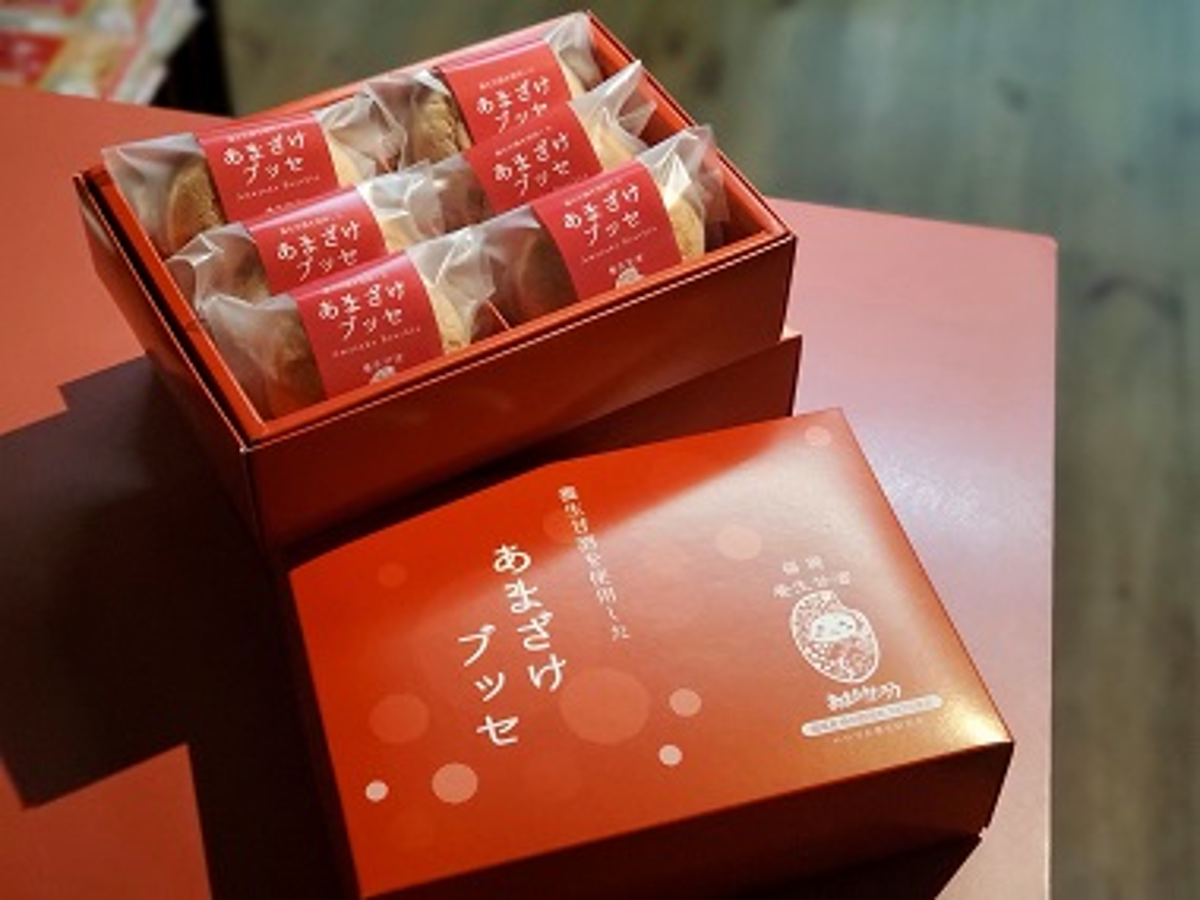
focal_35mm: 52
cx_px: 600
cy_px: 450
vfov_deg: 28.0
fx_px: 1803
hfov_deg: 36.8
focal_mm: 6
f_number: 2.4
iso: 640
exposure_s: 1/59
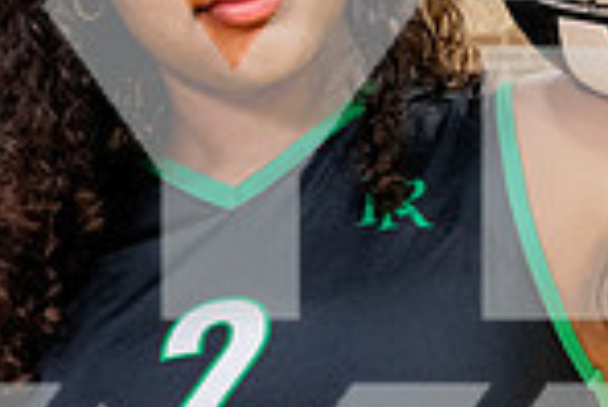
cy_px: 84
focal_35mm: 154
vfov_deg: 8.9
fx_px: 2603
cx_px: 401
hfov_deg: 13.3
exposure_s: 1/80
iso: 2500
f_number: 7.1
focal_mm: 37
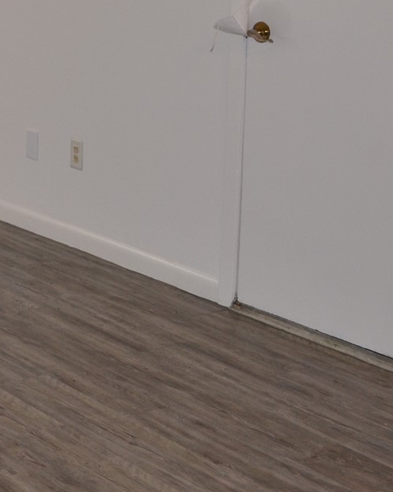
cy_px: 61
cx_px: -235
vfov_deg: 21.6
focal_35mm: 87
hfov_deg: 15.9
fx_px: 1266
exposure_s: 1/125
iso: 360
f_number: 4
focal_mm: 18
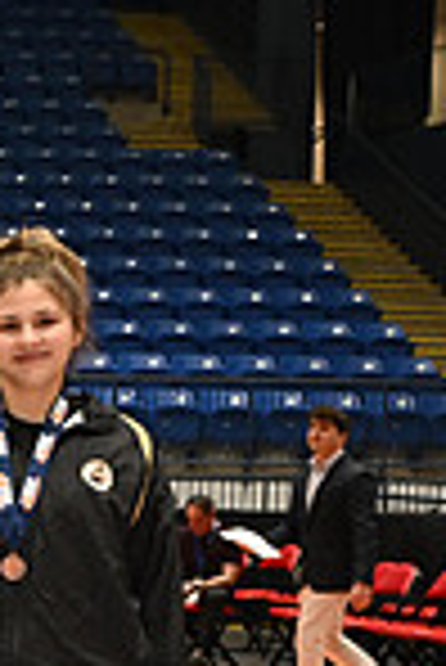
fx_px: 2540
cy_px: 646
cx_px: -770
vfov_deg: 14.7
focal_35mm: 137
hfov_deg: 8.7
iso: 1600
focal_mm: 35
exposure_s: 1/160
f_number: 5.6
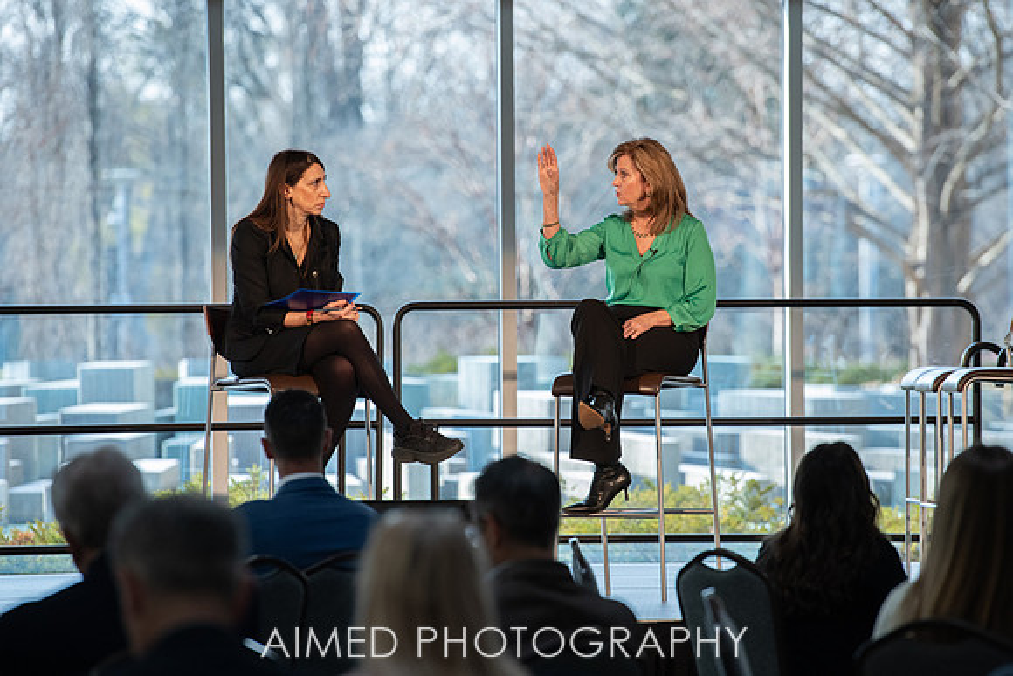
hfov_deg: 9.5
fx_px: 6125
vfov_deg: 6.3
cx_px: 528
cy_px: 317
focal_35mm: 218
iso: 1000
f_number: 5
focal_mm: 200
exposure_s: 1/200
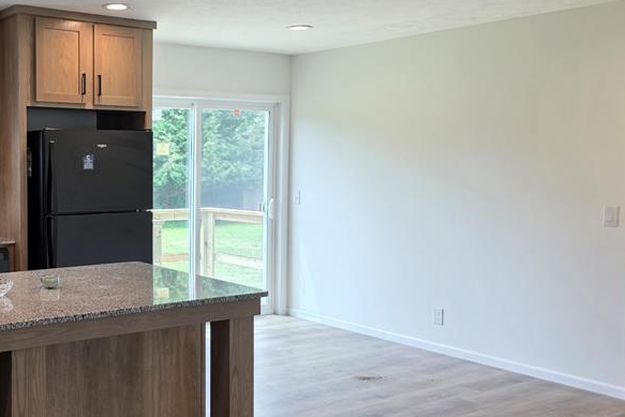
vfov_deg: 31.9
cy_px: 203
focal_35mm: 42
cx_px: 101
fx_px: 729
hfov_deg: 43.6
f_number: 1.7
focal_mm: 6.3
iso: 50
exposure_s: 1/120
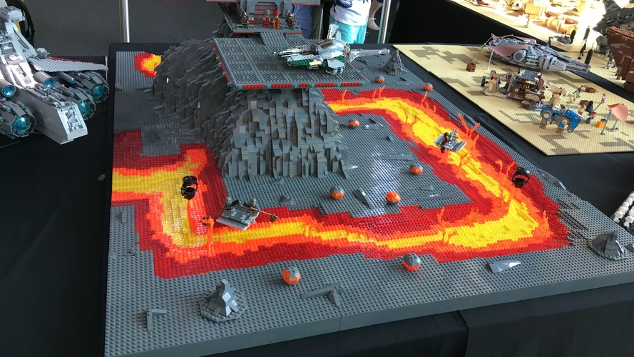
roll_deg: -6.9
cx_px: 320
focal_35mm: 32
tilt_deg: -25.0
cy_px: 126
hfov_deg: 61.0
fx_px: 538
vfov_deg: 36.4
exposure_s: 1/33
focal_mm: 4.15
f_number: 2.2
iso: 40
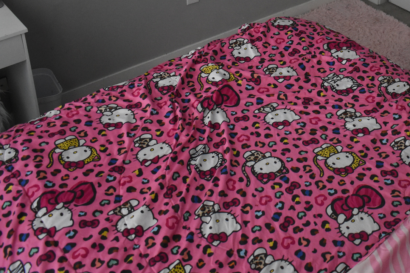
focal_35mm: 51
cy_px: 35
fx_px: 581
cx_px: 325
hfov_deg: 37.5
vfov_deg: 25.8
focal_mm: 18
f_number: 3.5
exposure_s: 1/200
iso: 2200
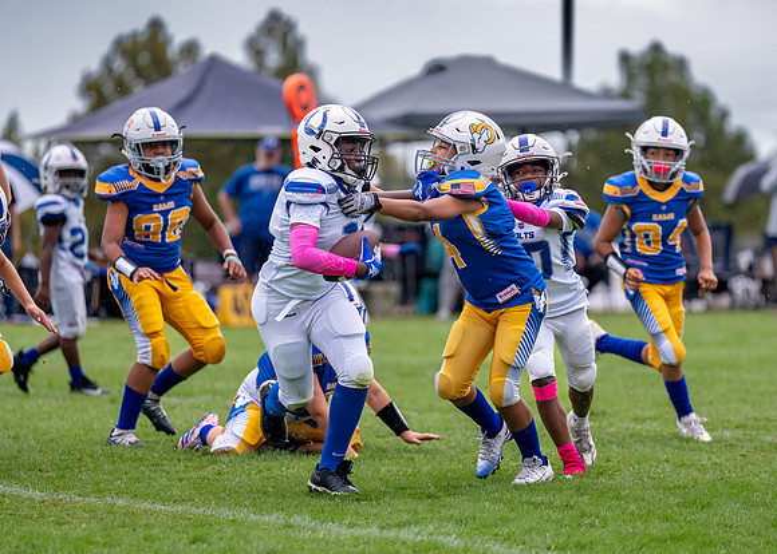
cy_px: 286
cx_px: 438
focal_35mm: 288
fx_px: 6353
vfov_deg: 5.0
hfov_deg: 7.0
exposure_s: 1/2000
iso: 250
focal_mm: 200
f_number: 2.8
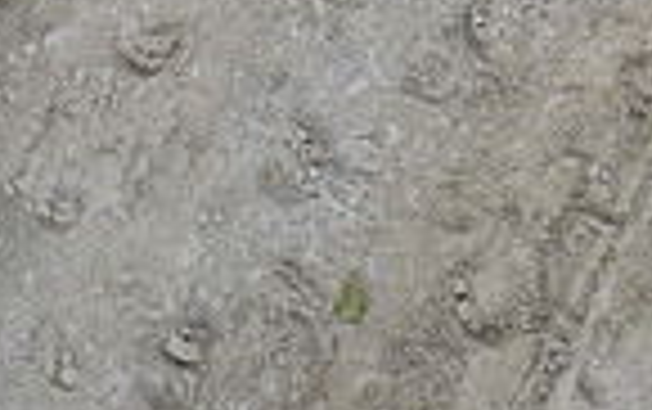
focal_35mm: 212
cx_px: 409
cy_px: -779
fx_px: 3771
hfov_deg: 9.9
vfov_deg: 5.8
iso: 800
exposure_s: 1/800
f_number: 4.5
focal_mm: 52
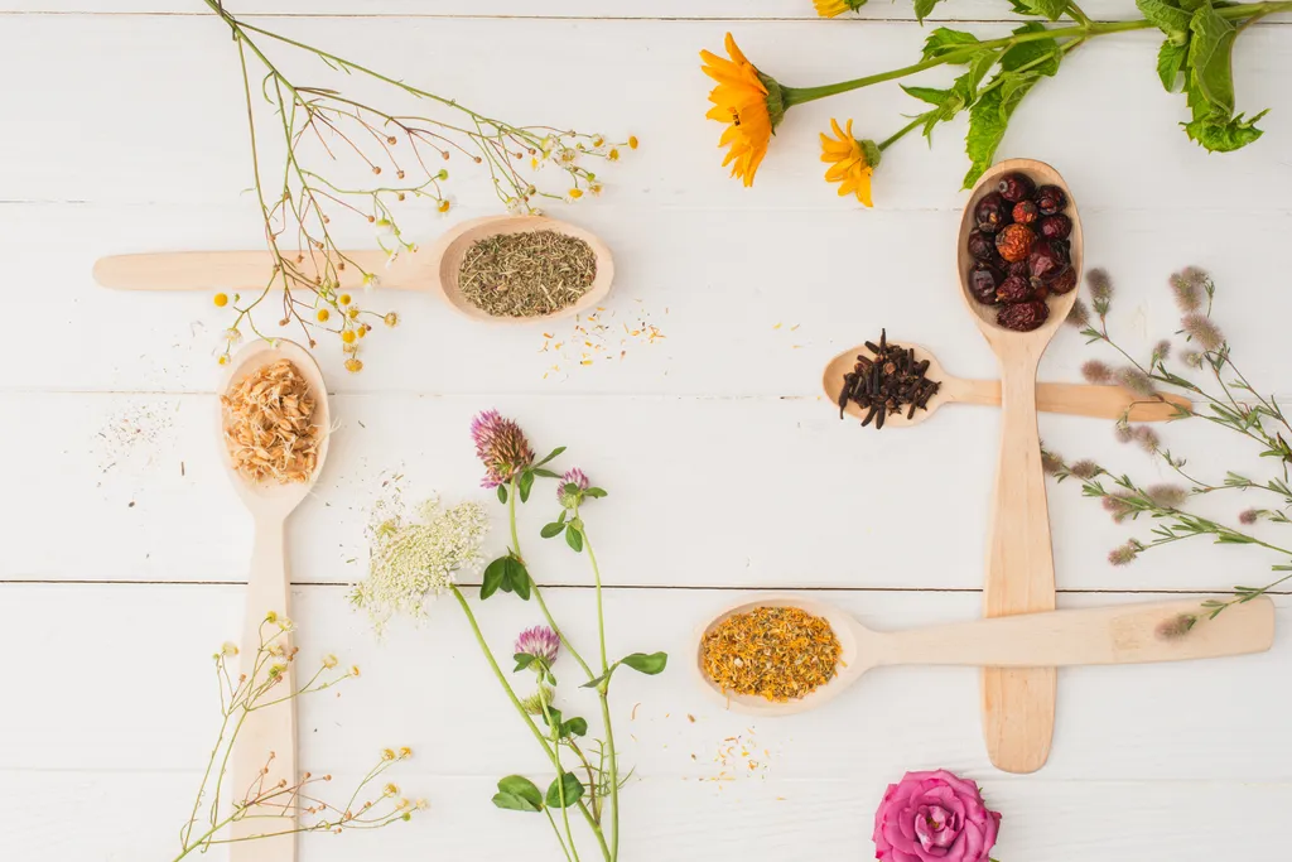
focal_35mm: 50
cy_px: 431
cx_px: 646
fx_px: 1795
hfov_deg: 39.6
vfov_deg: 27.0
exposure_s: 1/200
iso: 200
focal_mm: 50
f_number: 13
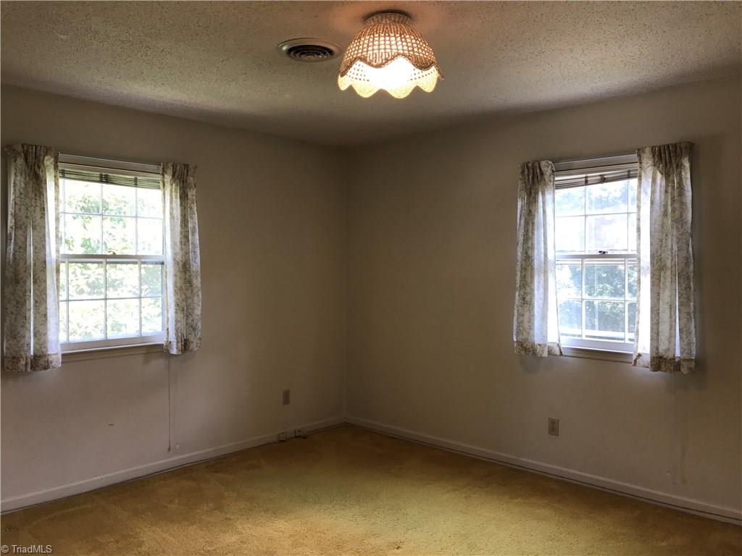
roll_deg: +0.4
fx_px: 600
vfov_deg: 49.7
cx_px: 371
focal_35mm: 28
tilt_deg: -0.8
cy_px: 278
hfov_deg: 63.4
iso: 20
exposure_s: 1/49
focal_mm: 3.99
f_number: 1.8
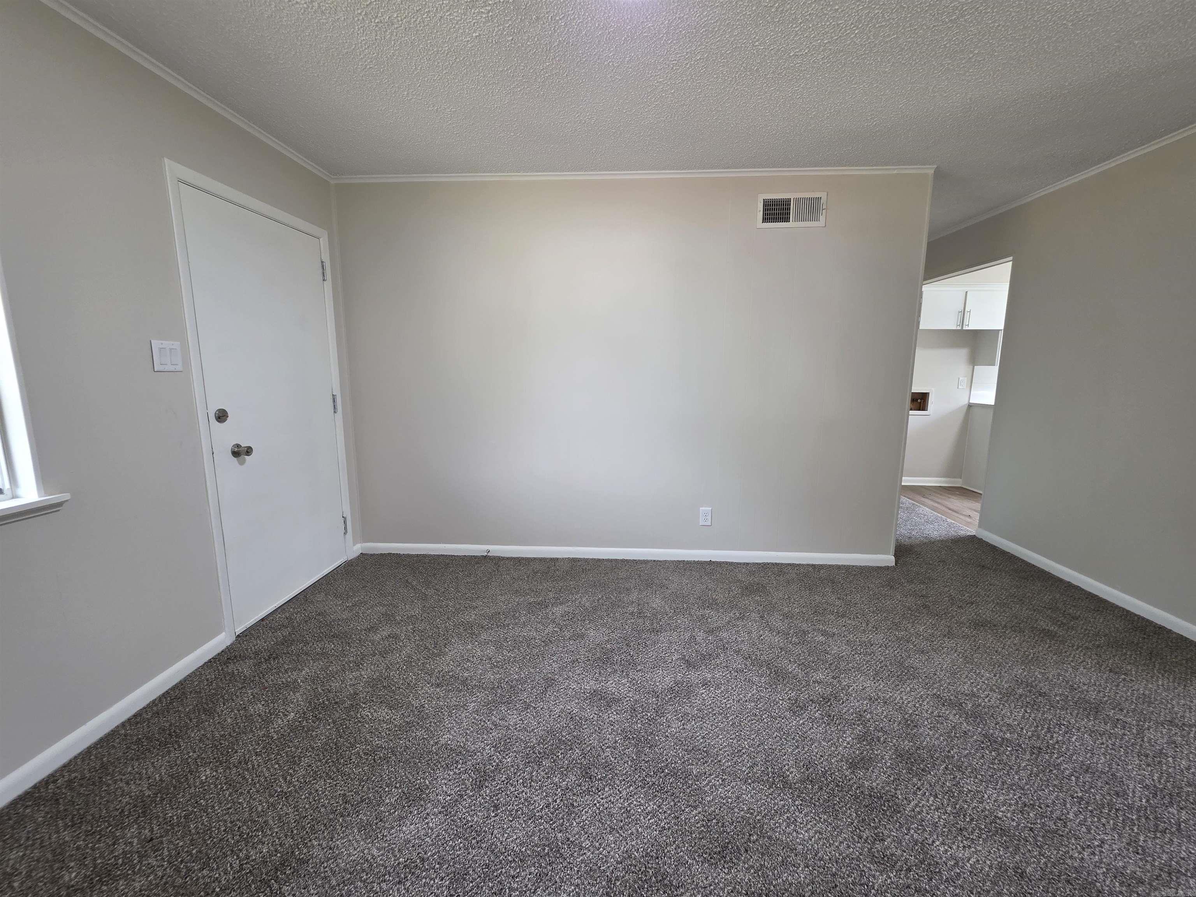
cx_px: 598
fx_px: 449
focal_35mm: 13
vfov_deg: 89.9
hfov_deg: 106.2
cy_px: 448
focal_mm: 2.2
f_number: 1.9
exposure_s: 1/60
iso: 160
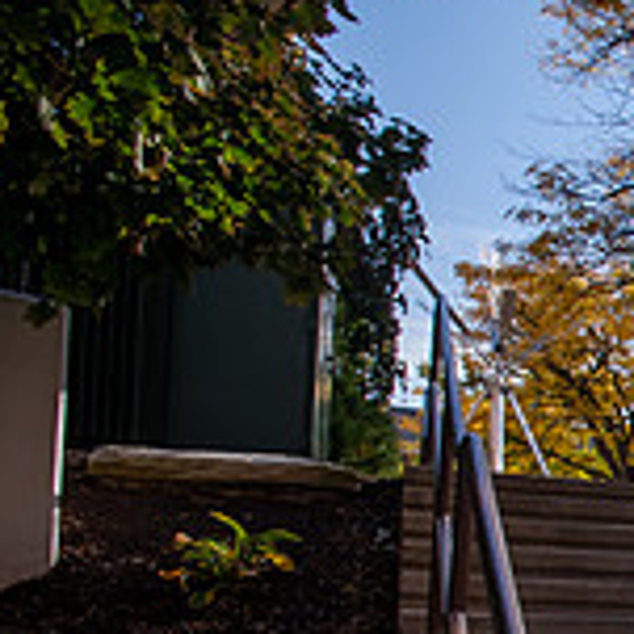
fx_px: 1285
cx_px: 1201
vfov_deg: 26.4
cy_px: 615
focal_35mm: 62
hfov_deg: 19.3
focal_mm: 19
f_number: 18
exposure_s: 1/125
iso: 320
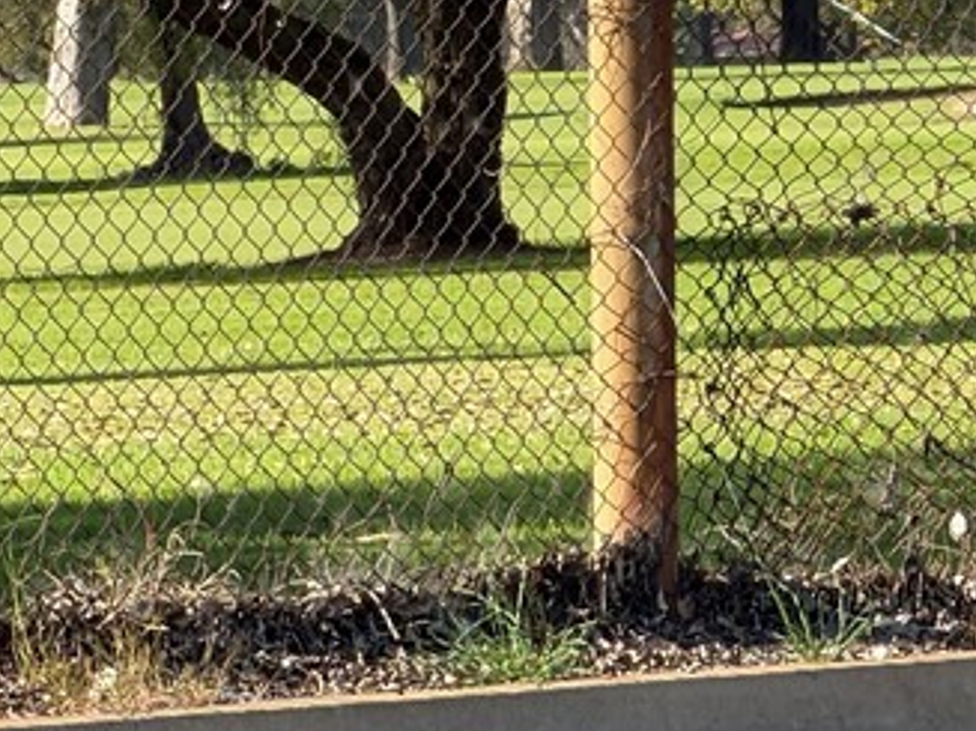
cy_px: -173
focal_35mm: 627
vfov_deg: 2.4
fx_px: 17672
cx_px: 1367
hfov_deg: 3.2
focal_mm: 16.89
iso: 40
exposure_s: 1/565
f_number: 2.8
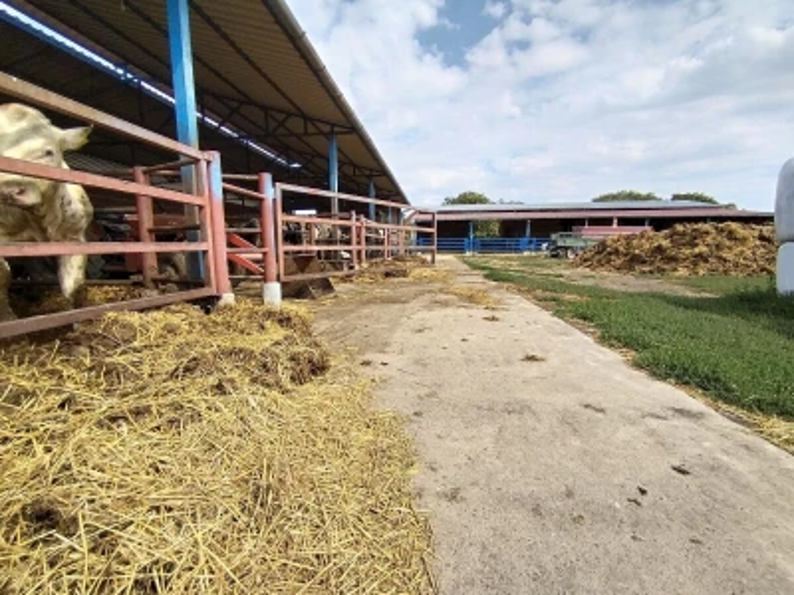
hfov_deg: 91.0
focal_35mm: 17
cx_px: 397
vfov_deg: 74.7
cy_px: 298
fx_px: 390
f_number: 2.2
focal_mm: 1.42
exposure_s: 1/882
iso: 100
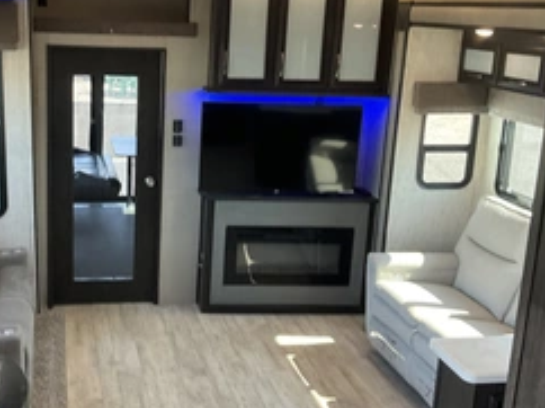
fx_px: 755
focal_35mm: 48
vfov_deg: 30.2
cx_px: 191
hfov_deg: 39.3
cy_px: 192
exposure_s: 1/60
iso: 100
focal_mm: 3
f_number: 1.8
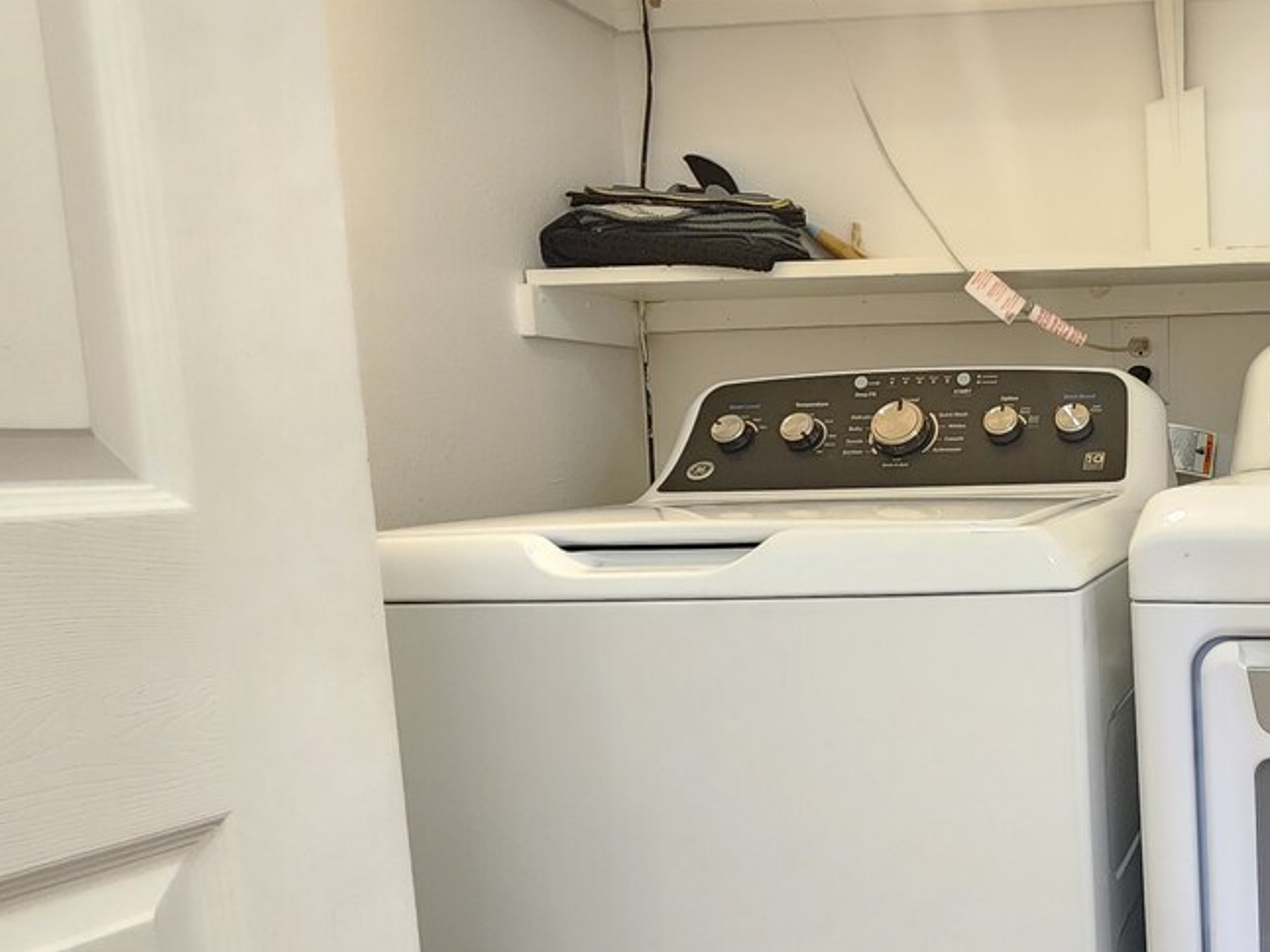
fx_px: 1064
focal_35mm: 29
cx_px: 1235
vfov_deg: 48.0
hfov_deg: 51.2
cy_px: 565
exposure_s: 1/30
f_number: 2.2
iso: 500
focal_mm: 2.2
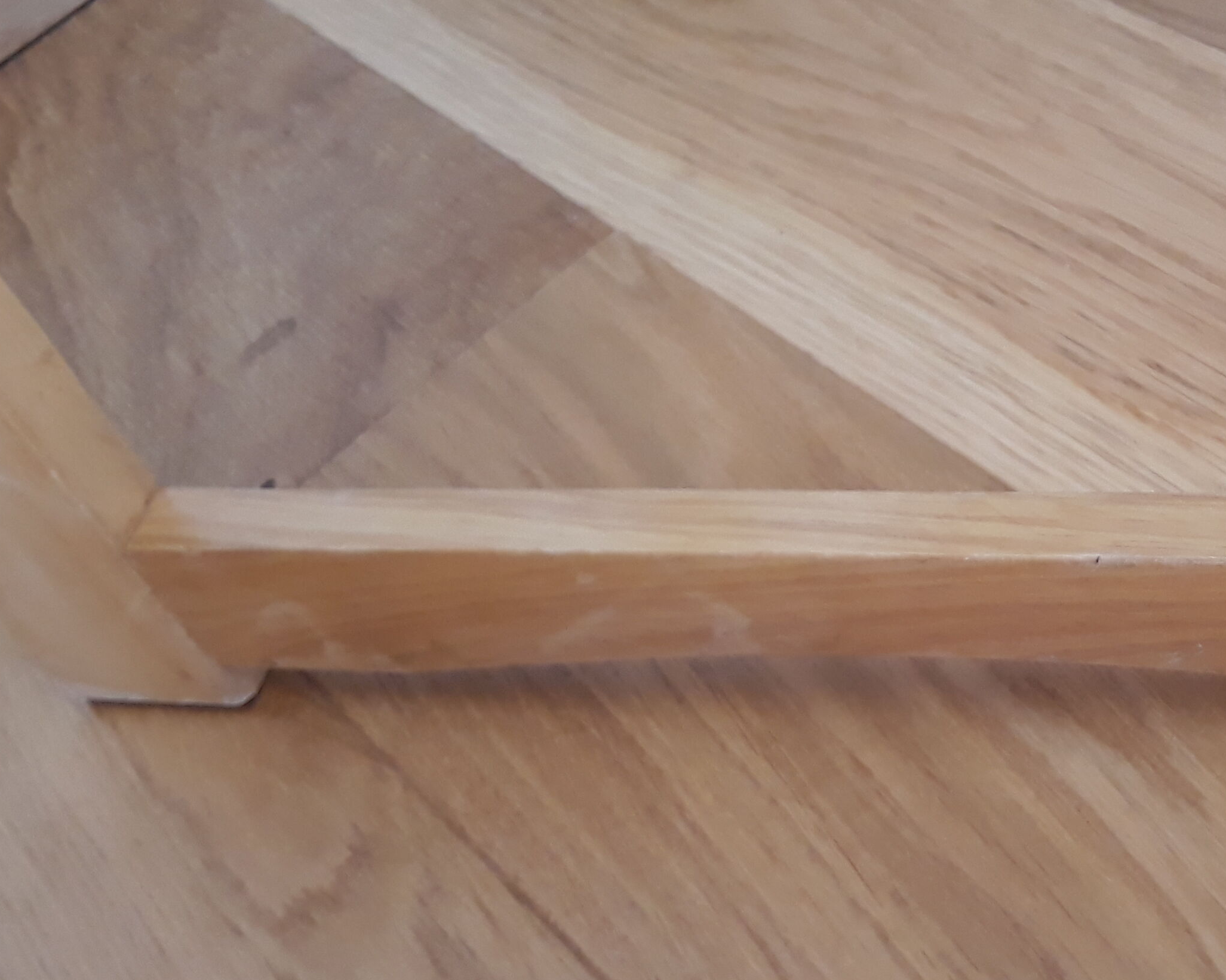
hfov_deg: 33.9
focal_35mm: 53
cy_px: 512
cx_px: 1043
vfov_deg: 28.6
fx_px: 1923
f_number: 1.7
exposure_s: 1/50
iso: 160
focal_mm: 3.71
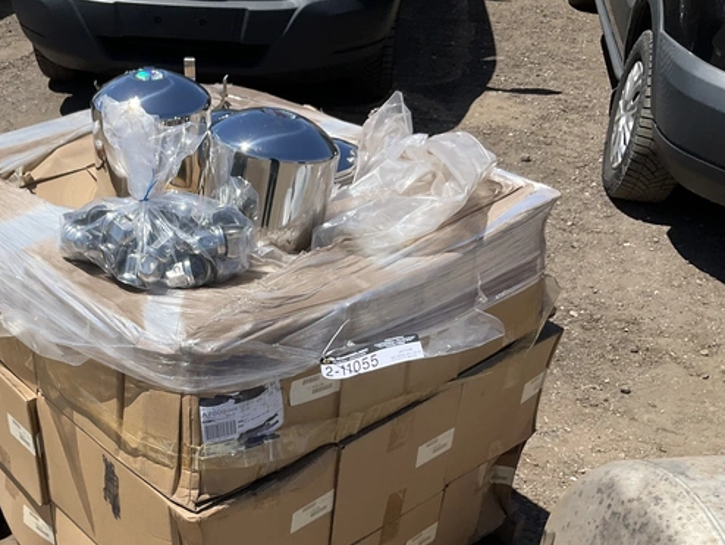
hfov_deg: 42.0
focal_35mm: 44
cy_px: 371
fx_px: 922
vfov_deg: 32.6
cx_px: 207
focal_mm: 3
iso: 25
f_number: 1.8
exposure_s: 1/1984
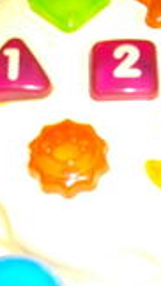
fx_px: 783
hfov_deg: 11.7
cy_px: 217
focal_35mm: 103
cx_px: 90
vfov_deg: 20.6
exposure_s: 1/50
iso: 200
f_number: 2.9
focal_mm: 5.7
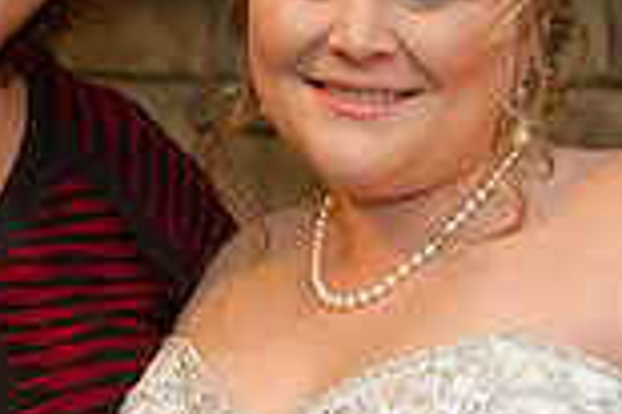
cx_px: 80
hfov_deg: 12.4
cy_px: 253
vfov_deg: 8.3
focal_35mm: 165
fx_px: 2848
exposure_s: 1/60
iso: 640
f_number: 2.8
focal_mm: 44
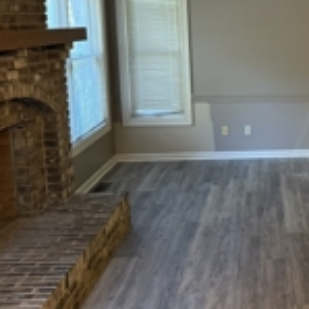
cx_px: 359
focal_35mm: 57
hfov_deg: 27.0
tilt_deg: -9.4
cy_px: 122
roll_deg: -0.6
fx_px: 576
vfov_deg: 30.0
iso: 400
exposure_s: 1/60
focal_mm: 6.76
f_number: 1.78
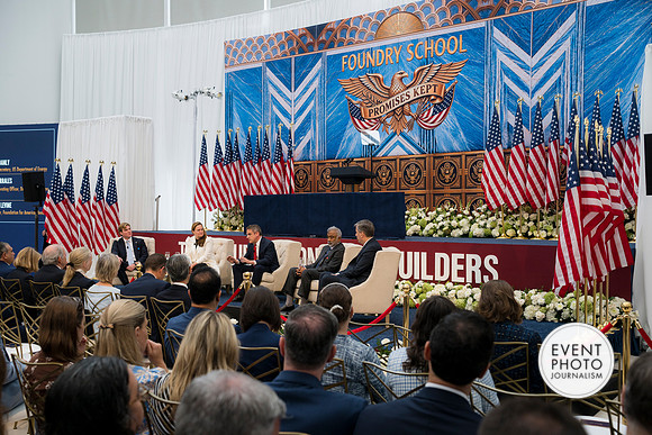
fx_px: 634
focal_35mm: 35
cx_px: 326
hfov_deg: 54.4
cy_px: 218
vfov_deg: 37.9
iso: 280
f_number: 4
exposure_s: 1/160
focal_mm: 35
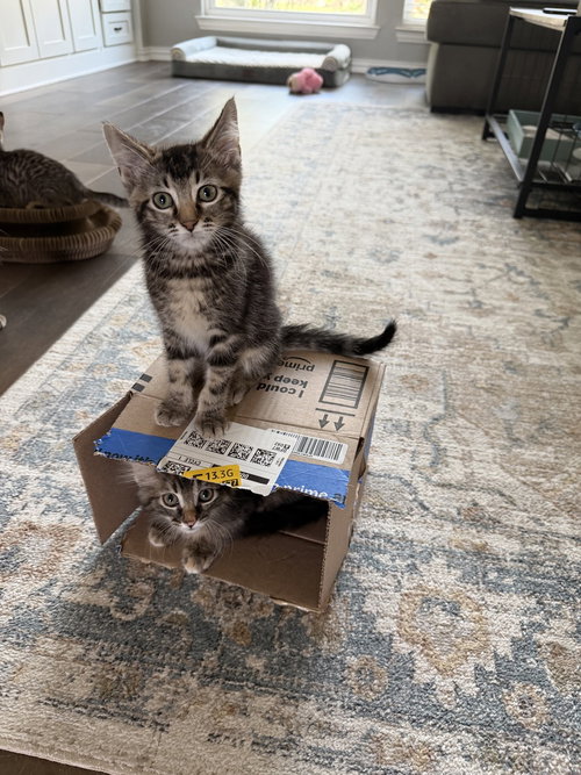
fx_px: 537
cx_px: 290
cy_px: 388
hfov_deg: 56.8
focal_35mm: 24
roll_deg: -2.5
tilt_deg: -35.3
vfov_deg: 71.6
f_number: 1.78
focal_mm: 6.76
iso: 250
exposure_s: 1/60
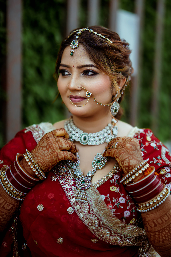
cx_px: 86
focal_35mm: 50
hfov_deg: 27.0
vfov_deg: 39.6
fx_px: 356
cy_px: 128
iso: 80
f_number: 1.4
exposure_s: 1/1250
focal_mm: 50
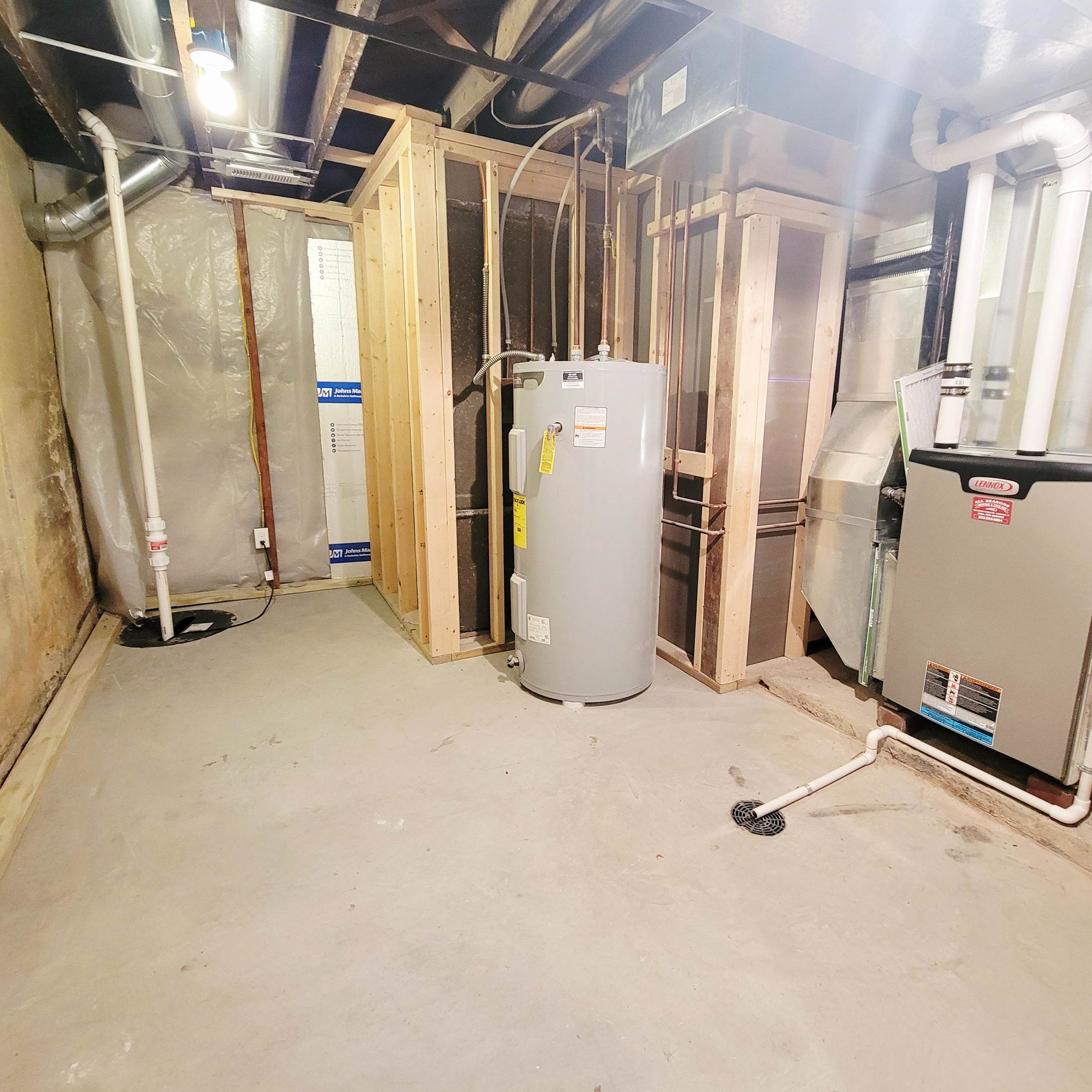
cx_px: 586
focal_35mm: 16
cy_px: 527
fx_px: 571
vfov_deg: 87.4
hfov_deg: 87.3
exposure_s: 1/30
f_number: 2.2
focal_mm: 2.2
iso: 320
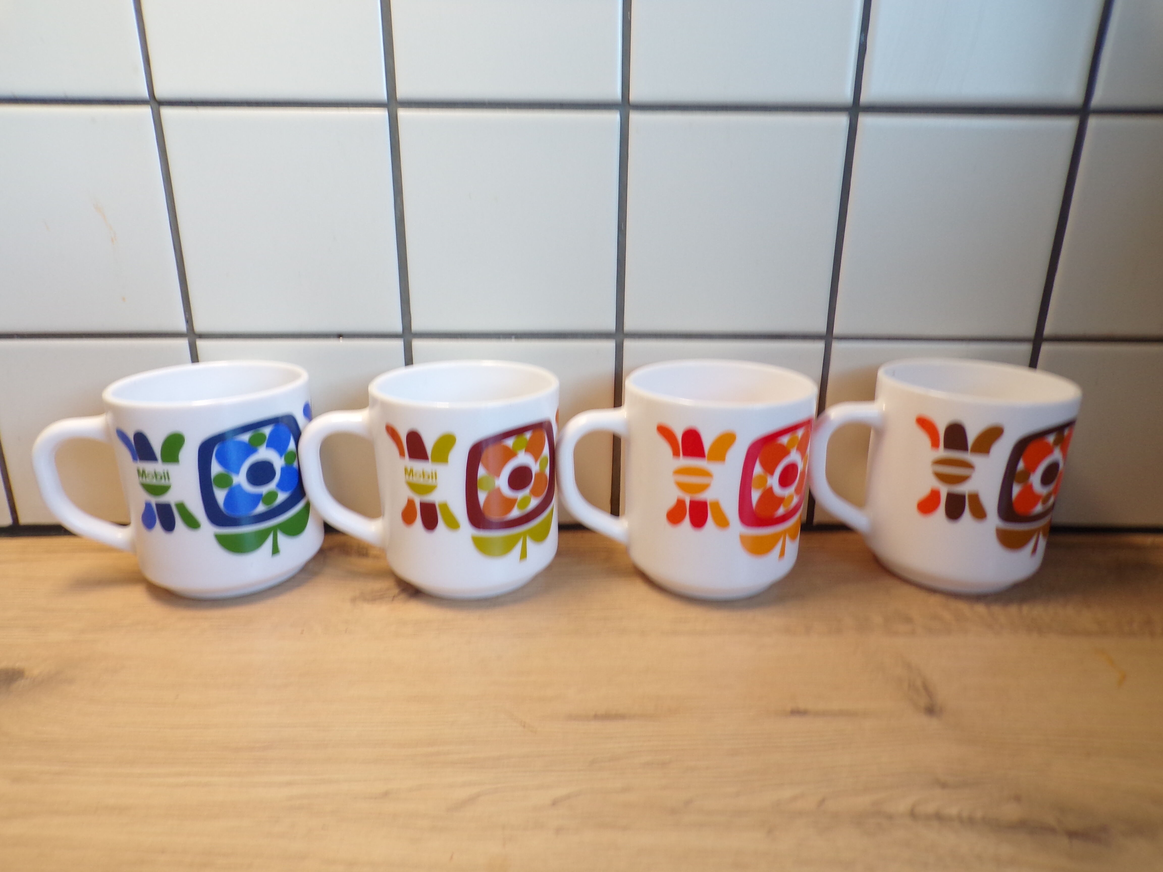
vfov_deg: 56.8
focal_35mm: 24
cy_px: 436
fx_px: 806
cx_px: 582
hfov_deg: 71.6
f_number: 3
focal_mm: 4.3
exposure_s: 1/34
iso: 121
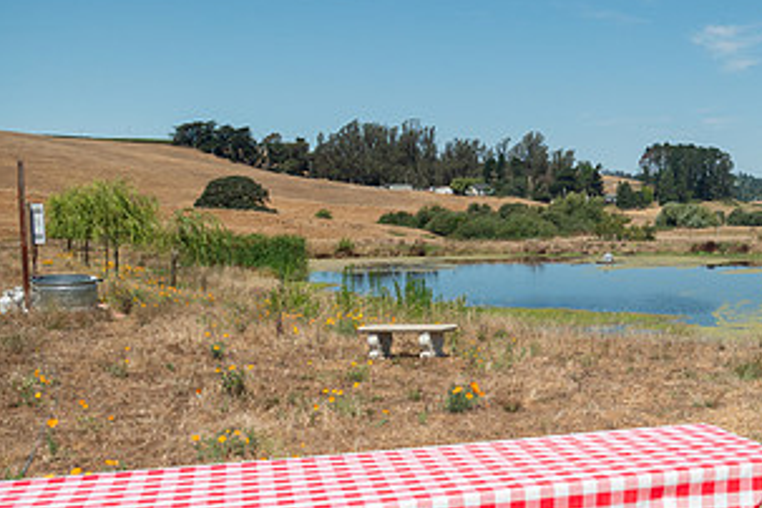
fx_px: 974
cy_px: 250
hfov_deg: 39.3
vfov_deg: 29.2
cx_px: 702
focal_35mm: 46
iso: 500
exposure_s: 1/8000
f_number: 4
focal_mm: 24
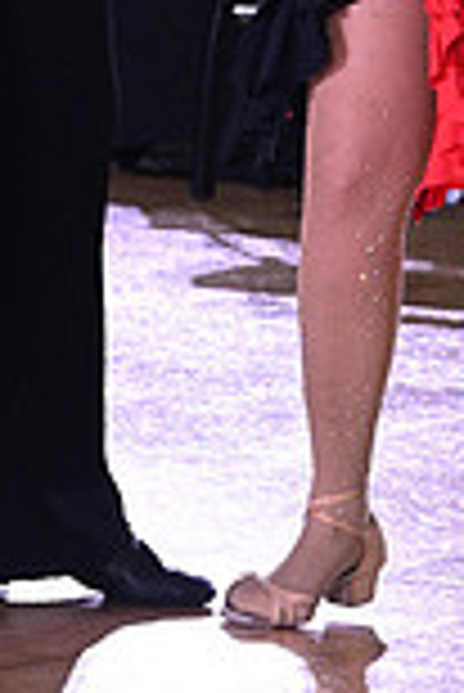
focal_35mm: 453
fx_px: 8738
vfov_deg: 4.5
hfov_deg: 3.0
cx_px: 142
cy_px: -189
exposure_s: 1/320
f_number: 7.1
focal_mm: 120
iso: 5000
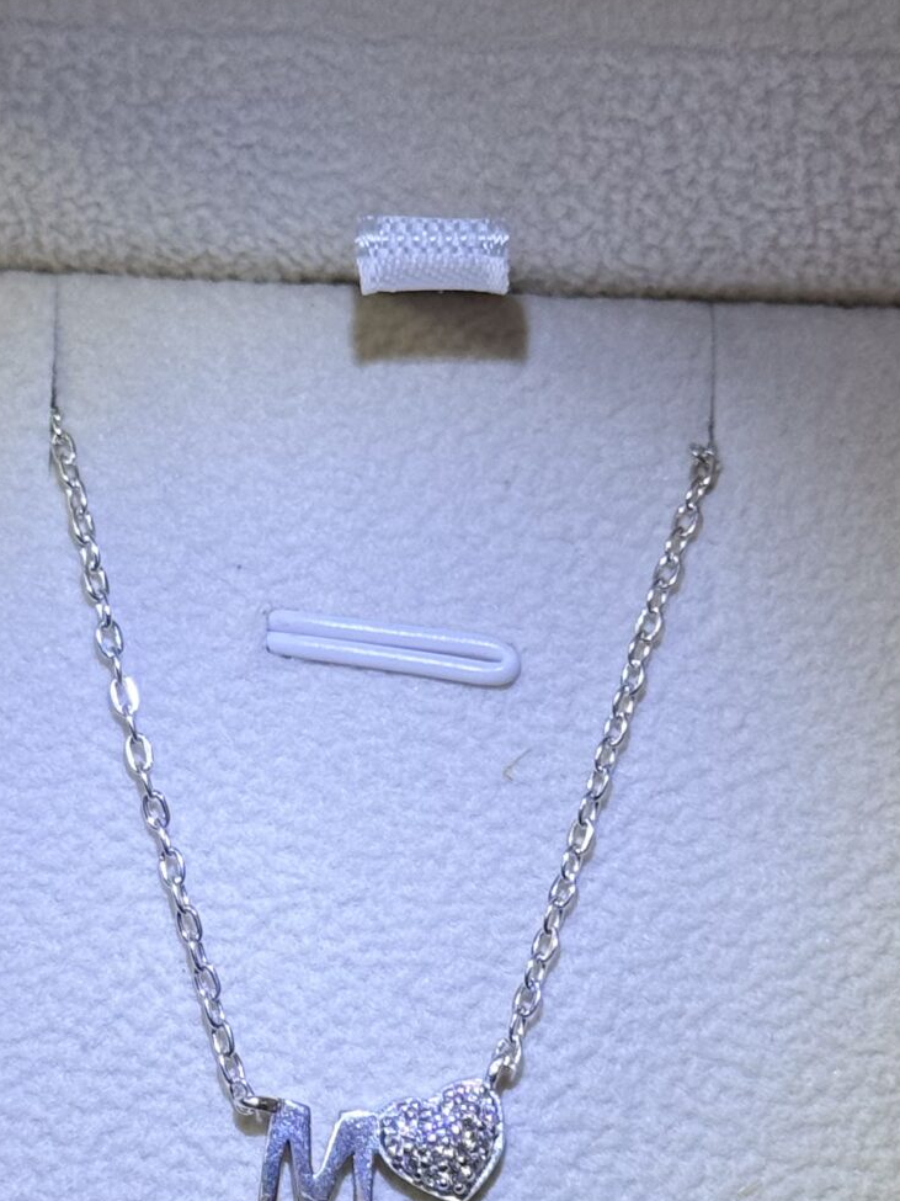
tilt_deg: -47.9
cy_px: 880
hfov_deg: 11.8
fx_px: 4369
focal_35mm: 126
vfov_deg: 15.6
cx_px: 324
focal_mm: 6.76
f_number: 1.78
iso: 64
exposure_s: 1/100
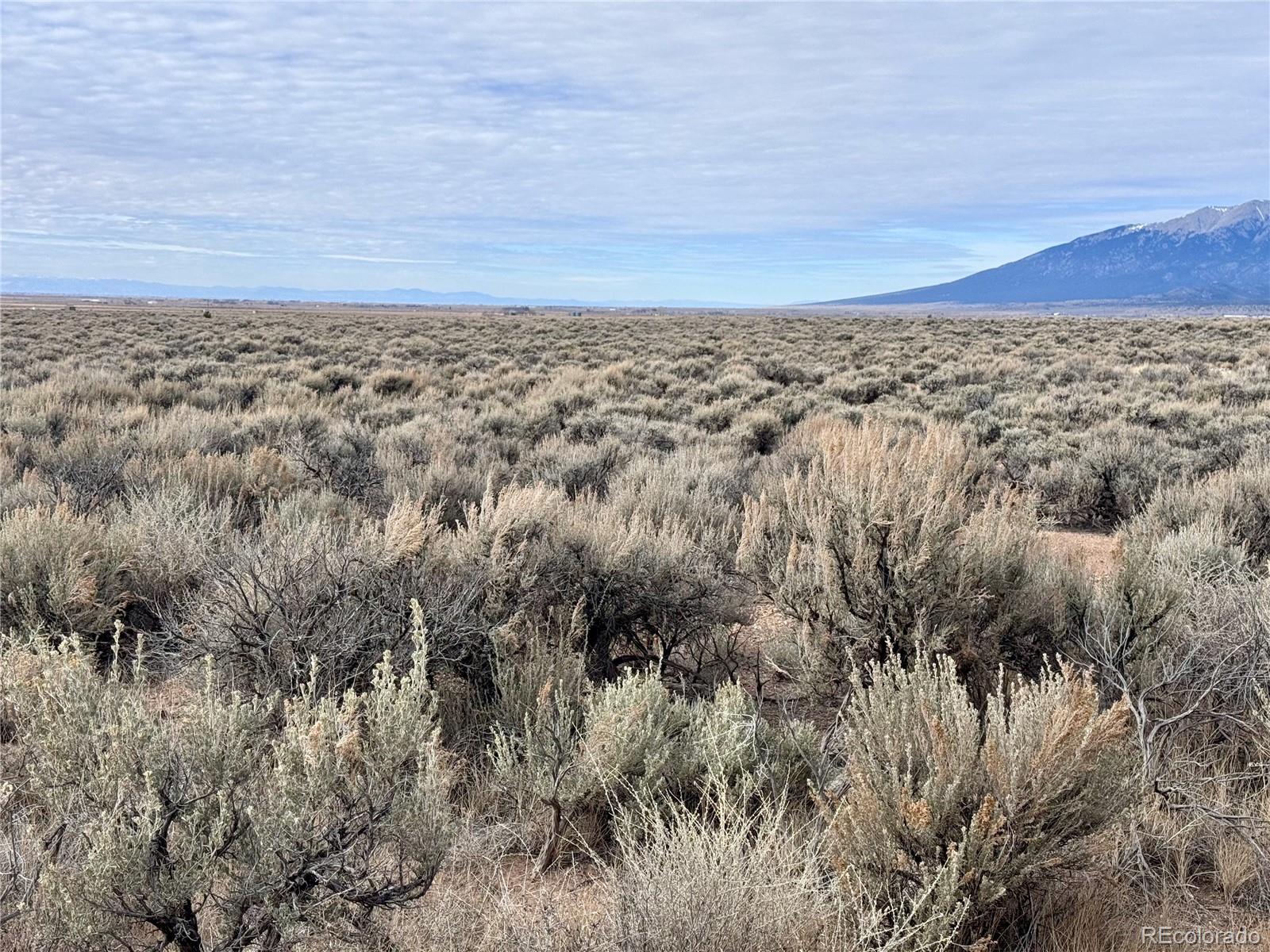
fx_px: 1761
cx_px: 635
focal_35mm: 48
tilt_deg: -6.8
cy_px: 476
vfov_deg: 30.3
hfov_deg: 39.7
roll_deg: -1.2
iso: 64
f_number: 1.78
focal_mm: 6.76
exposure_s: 1/4608
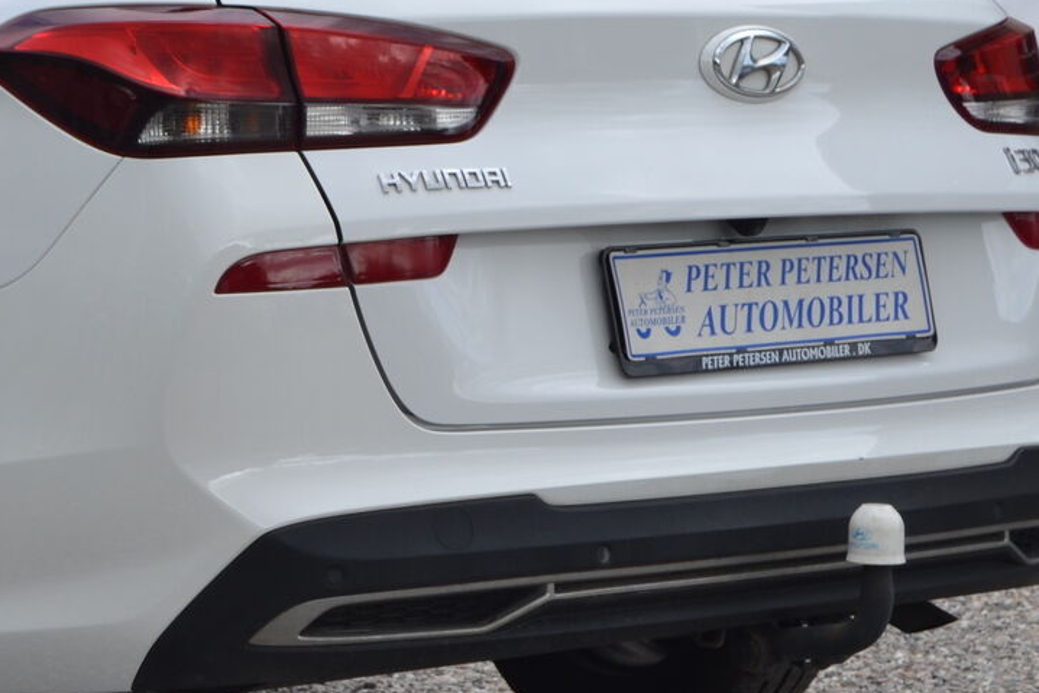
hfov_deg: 16.1
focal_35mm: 124
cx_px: -38
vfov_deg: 11.0
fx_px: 3589
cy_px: 328
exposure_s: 1/200
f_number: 7.1
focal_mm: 31
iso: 100
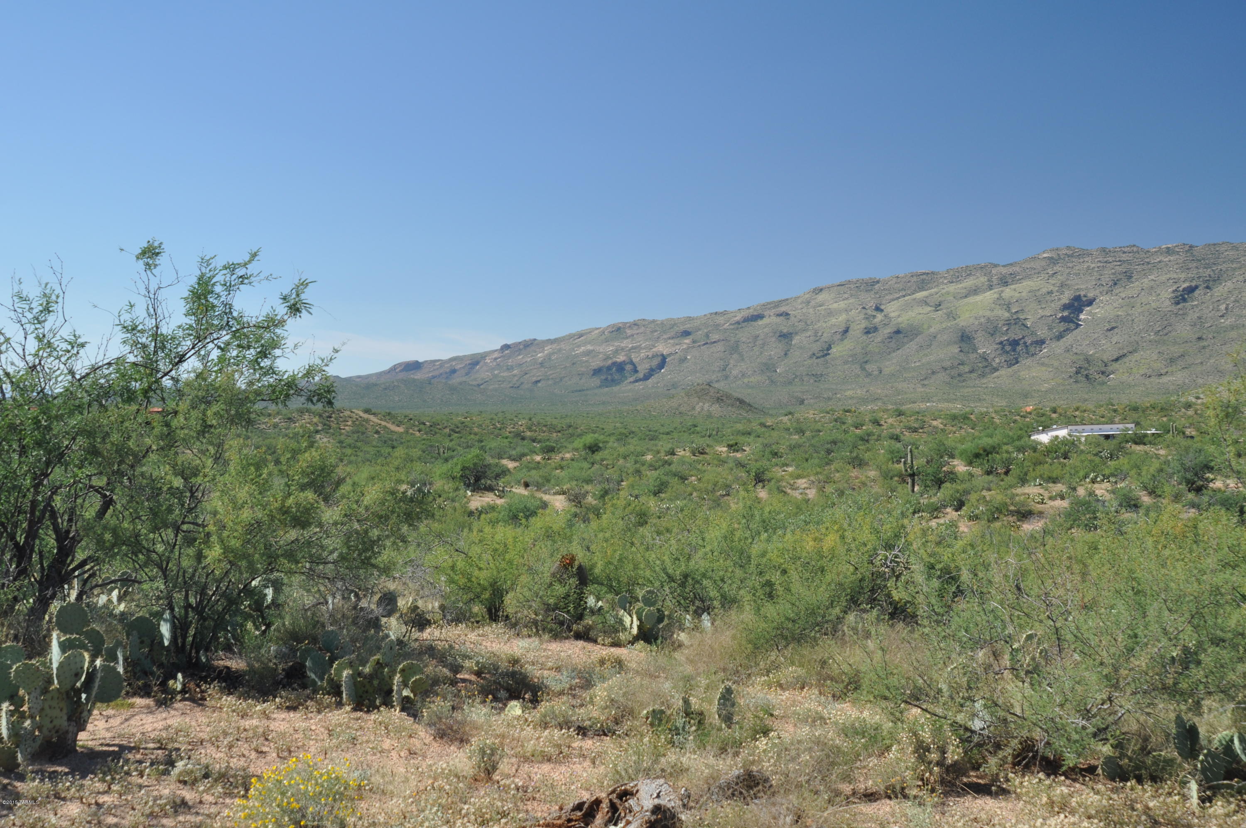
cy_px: 414
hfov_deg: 53.2
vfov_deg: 36.8
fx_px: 1244
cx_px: 623
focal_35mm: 36
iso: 200
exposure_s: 1/200
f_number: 7.1
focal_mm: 24
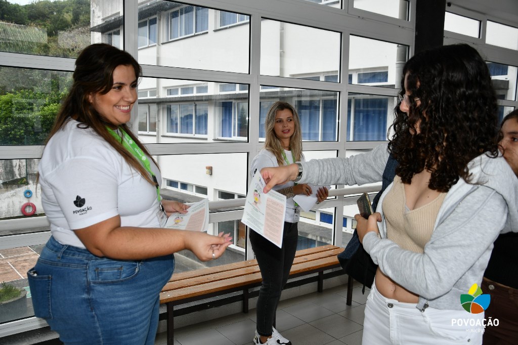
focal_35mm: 31
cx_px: 259
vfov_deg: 42.3
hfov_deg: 60.3
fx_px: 446
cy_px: 172
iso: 200
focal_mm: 21
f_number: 3.8
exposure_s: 1/250
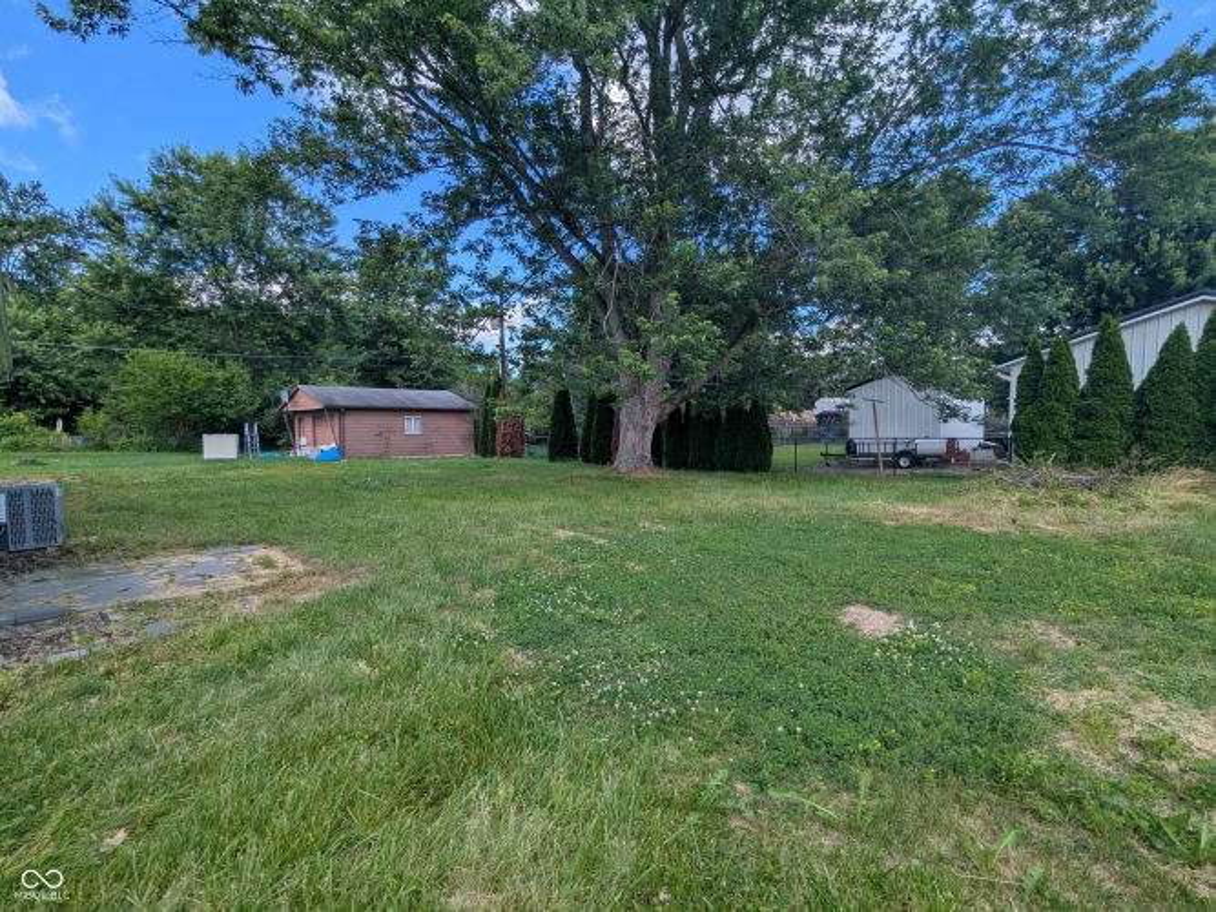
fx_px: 562
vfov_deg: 78.1
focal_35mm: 16
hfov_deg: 94.5
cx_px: 608
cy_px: 456
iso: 51
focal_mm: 2.35
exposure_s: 1/850
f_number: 2.2
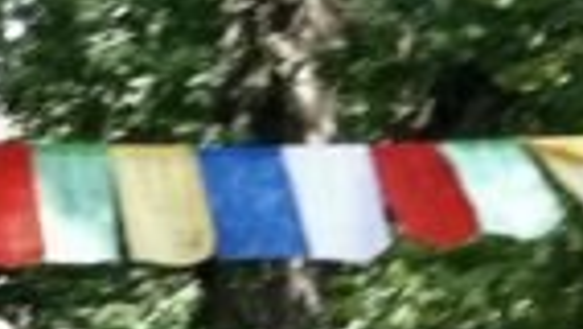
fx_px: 4237
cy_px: 907
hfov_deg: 7.4
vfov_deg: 4.3
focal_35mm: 274
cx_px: -813
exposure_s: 1/169
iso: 80
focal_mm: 3.85
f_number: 2.8
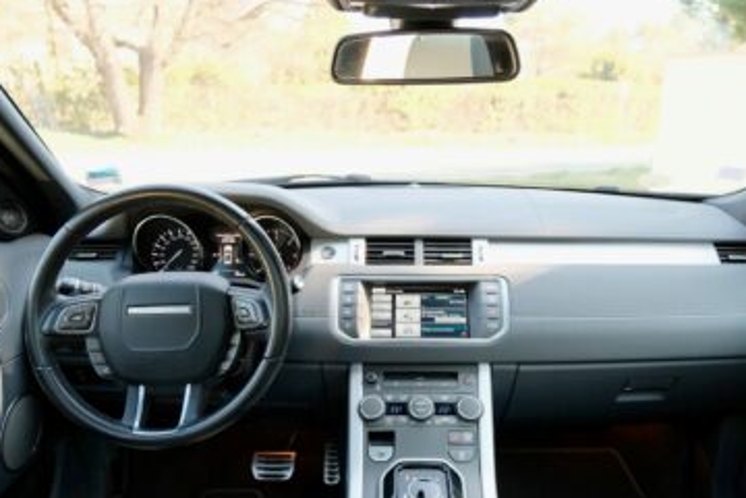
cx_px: 406
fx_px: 622
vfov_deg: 43.4
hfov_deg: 61.8
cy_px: 297
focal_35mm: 30
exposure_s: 1/125
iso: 500
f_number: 2.8
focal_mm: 16
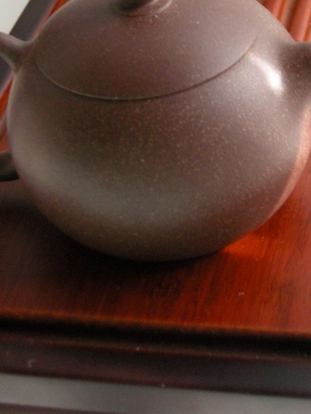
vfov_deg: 18.3
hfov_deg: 13.9
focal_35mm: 106
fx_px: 1269
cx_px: 253
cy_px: 65
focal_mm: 12.9
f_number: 3.5
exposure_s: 1/73.6
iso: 400
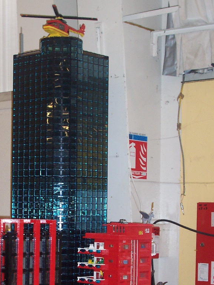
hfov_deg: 16.3
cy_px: 218
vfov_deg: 21.6
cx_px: 53
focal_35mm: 90
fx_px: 742
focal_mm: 8.6
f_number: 3.4
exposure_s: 1/60
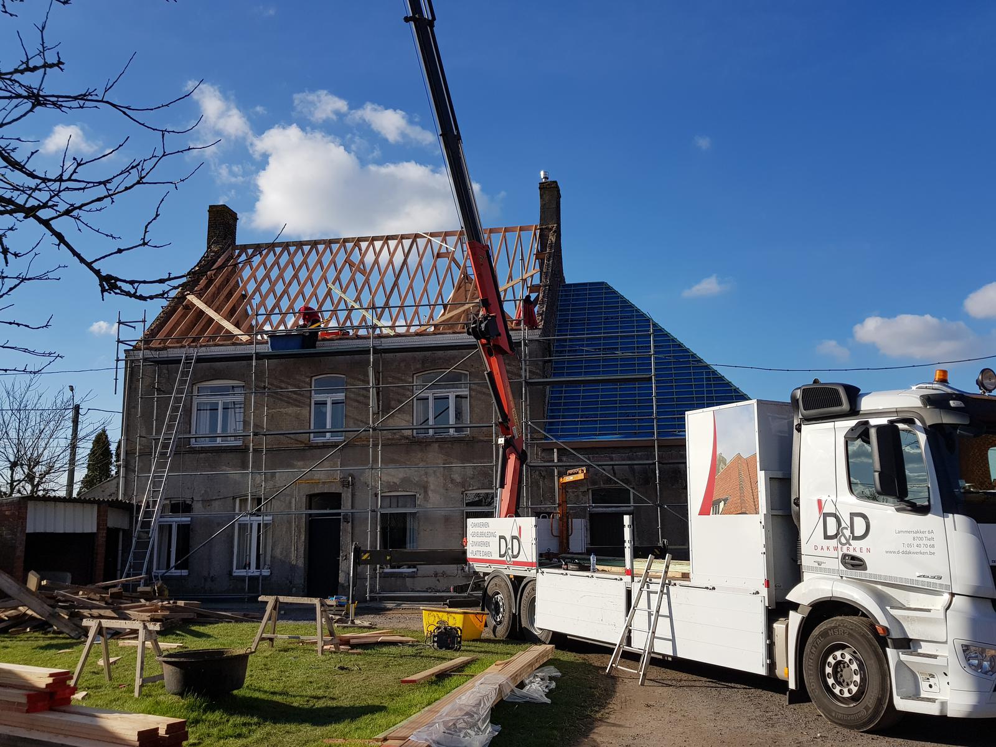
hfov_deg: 67.3
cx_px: 498
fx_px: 748
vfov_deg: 53.1
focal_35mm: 26
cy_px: 374
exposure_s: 1/2752
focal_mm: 4.2
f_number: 1.7
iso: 40
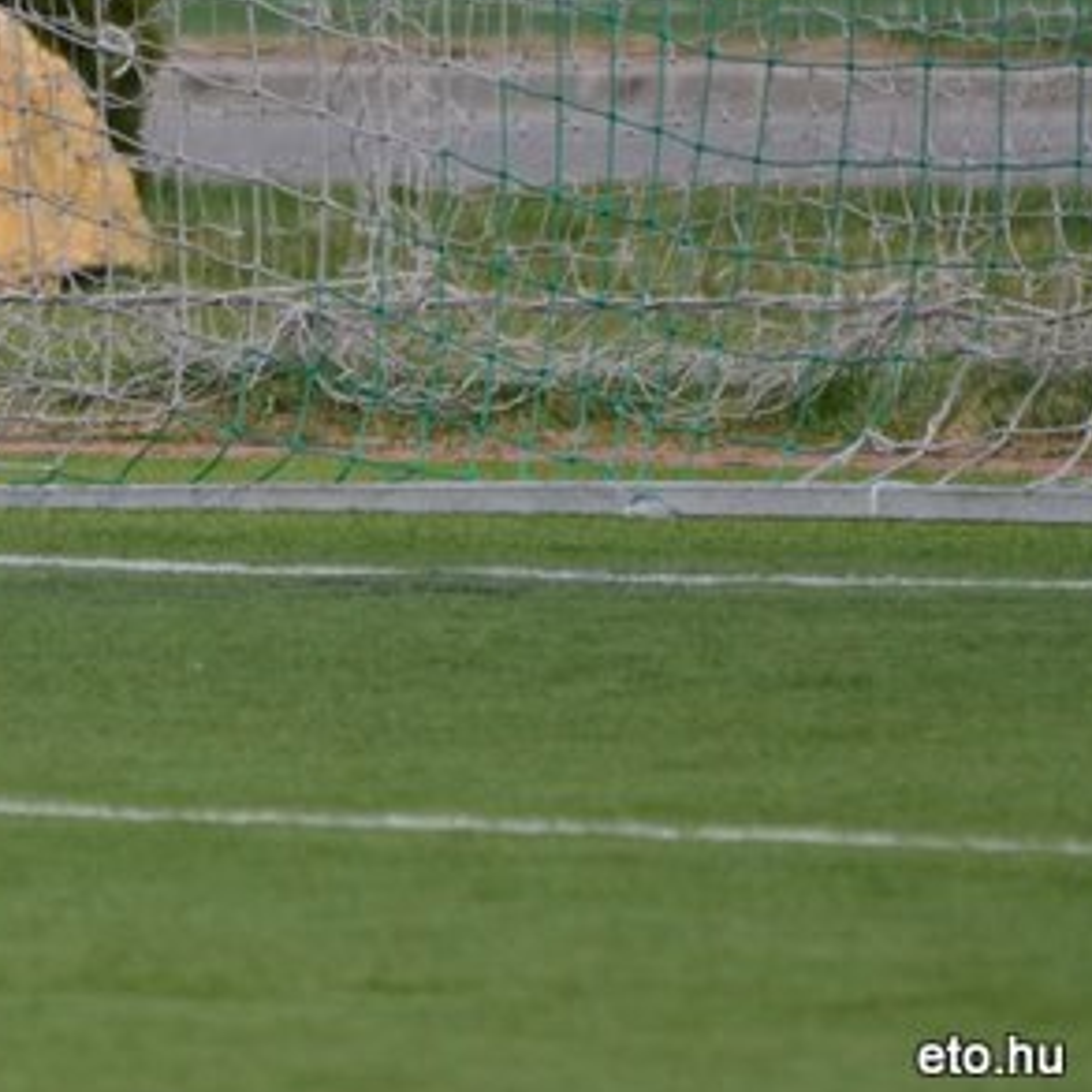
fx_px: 37154
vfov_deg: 1.7
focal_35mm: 1041
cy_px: 160
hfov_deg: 1.7
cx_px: -350
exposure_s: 1/400
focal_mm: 300
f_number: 5.6
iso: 200
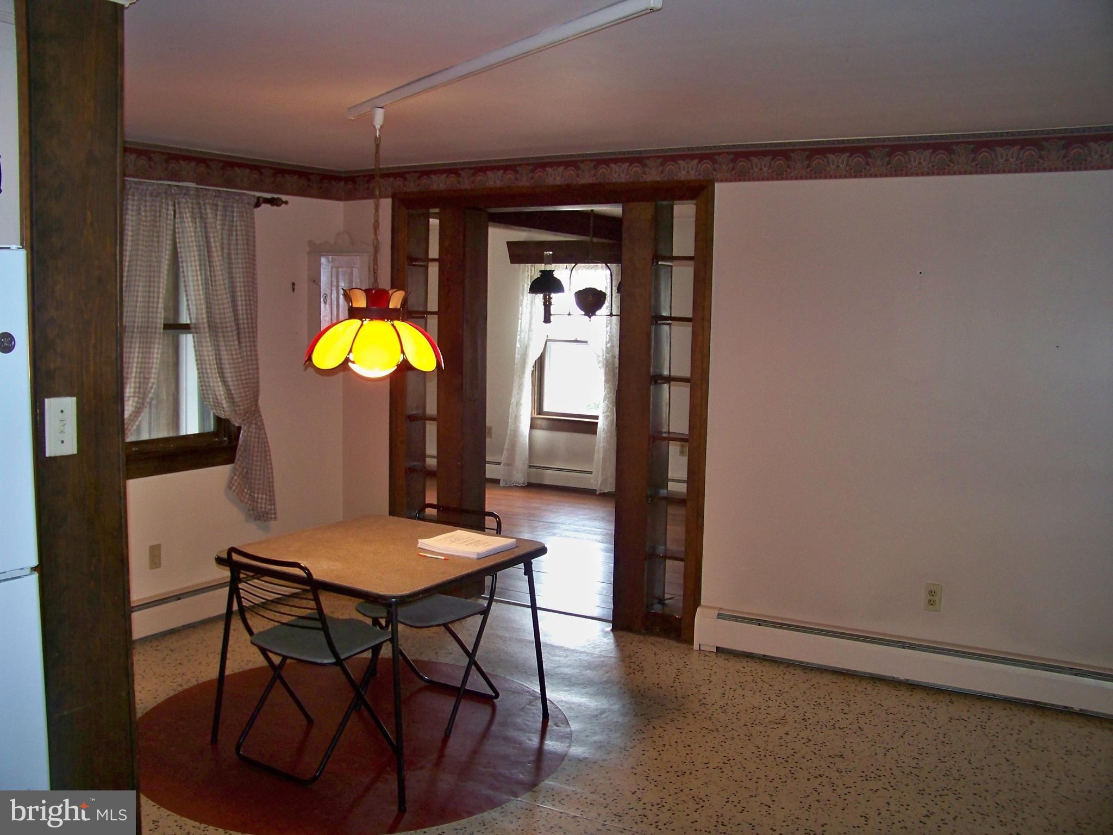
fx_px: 1061
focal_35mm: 33
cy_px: 418
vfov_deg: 42.9
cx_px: 556
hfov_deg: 55.4
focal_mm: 5.85
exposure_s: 1/30
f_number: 2.8
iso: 200
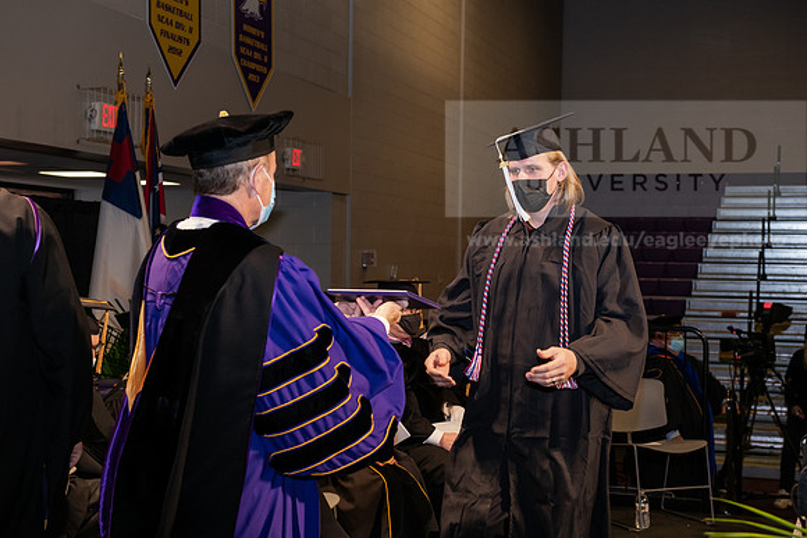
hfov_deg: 33.4
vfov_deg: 22.6
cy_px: 269
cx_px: 404
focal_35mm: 60
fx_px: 1345
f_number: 6.3
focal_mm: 60
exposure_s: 1/200
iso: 1600
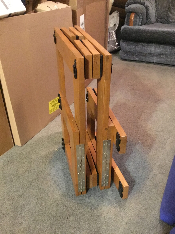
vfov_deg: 58.4
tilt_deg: -32.2
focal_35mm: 31
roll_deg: +0.3
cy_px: 117
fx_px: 209
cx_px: 88
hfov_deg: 45.4
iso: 800
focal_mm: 3.3
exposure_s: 1/15
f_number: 2.4
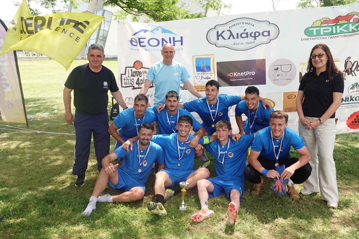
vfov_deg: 41.1
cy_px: 120
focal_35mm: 32
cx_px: 180
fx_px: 319
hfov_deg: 58.7
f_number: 4
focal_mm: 12.52
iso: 125
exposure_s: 1/250
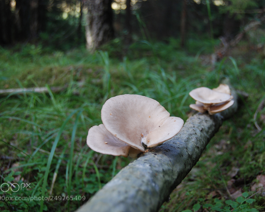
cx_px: 141
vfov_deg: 29.7
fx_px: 400
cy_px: 107
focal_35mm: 51
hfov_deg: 36.6
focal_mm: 30
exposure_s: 1/30
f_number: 4.2
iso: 200
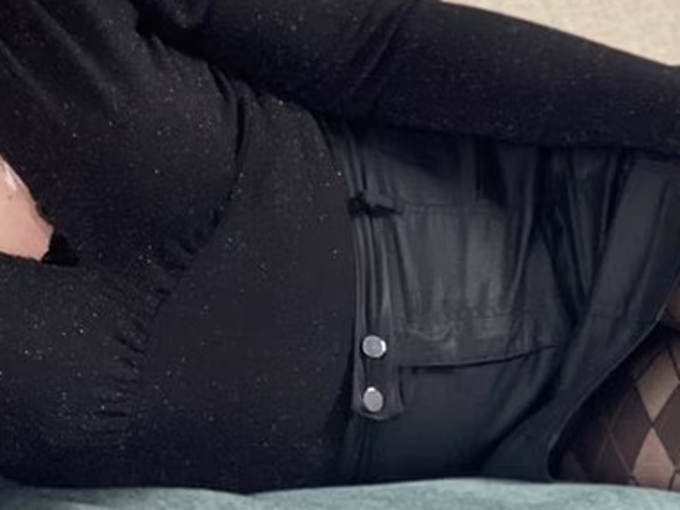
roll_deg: -0.8
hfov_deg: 14.1
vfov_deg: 10.6
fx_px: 2750
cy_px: 89
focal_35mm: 140
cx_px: 444
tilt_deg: -18.6
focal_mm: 6
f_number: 2
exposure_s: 1/76
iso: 200
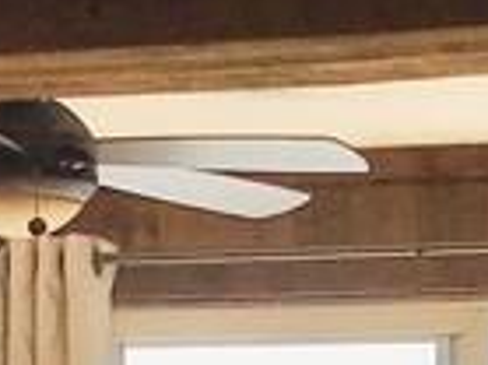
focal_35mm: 228
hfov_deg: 8.6
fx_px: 3211
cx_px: 506
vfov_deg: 5.9
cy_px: 1197
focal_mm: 3.3
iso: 25
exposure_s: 1/418
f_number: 2.4
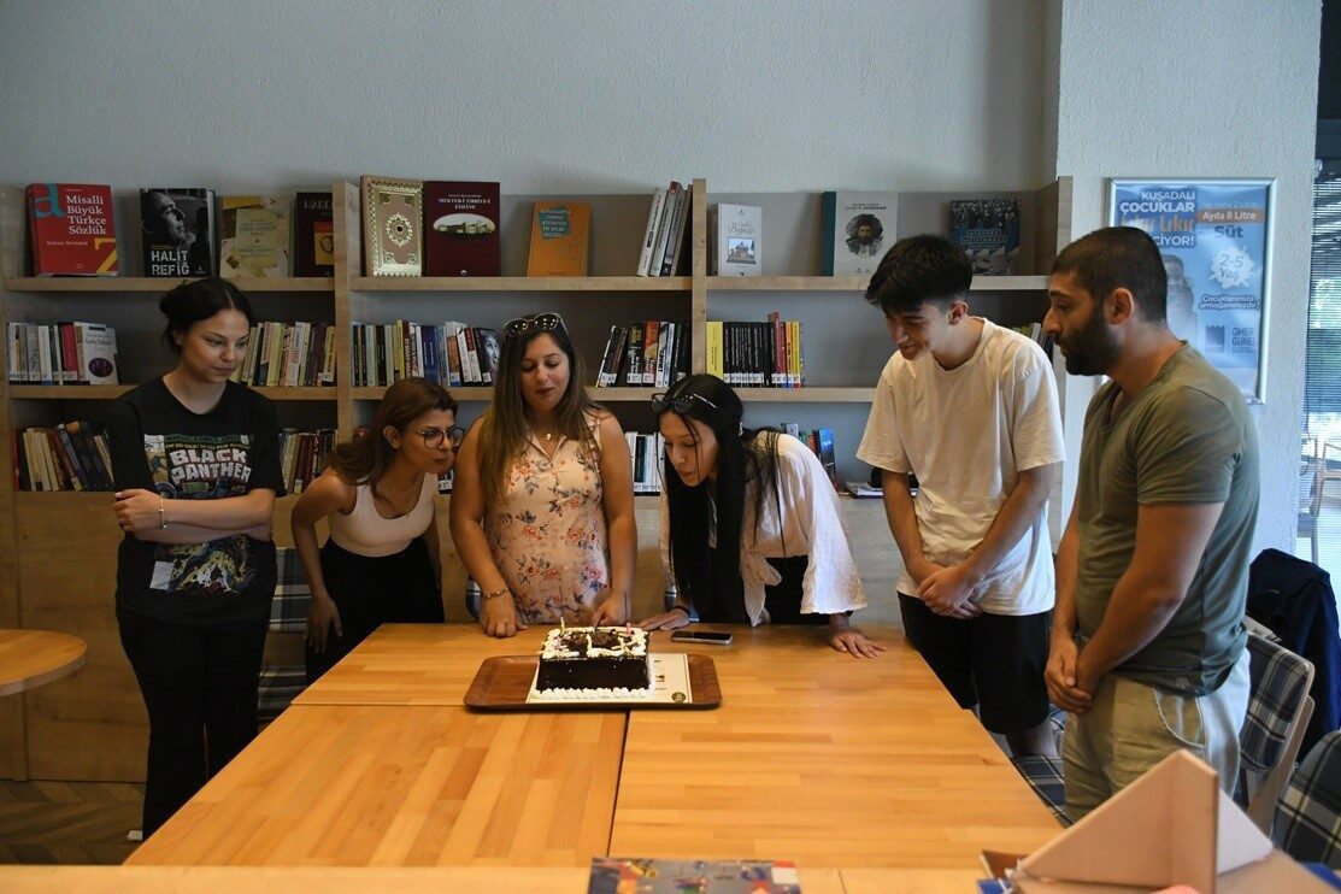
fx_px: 1006
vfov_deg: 47.9
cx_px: 670
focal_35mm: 27
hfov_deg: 67.4
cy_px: 447
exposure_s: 1/160
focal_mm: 18
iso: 2200
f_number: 3.5
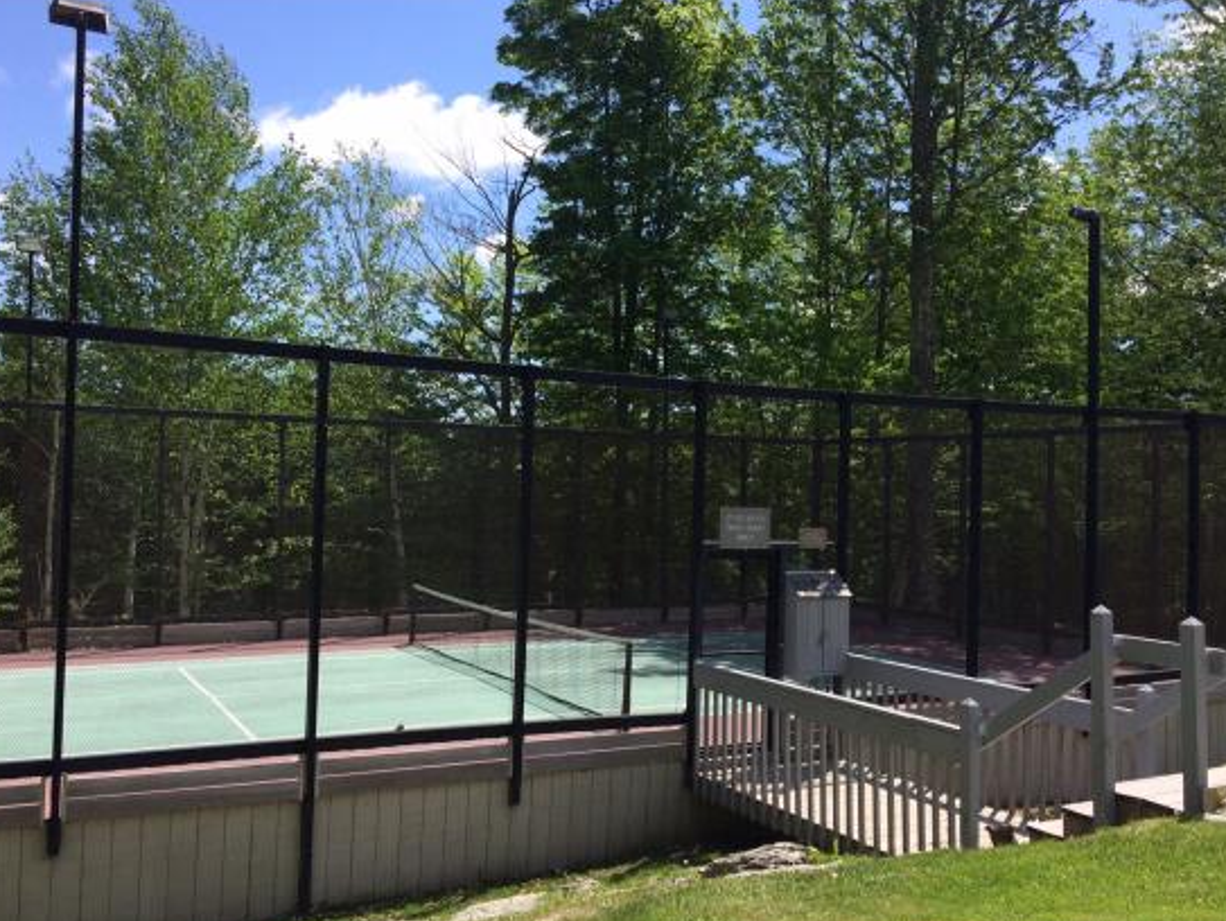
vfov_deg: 45.5
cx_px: 589
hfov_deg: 58.3
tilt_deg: +0.4
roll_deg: -1.2
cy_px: 467
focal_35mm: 31
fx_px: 1099
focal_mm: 4.15
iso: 32
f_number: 2.2
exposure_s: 1/1466
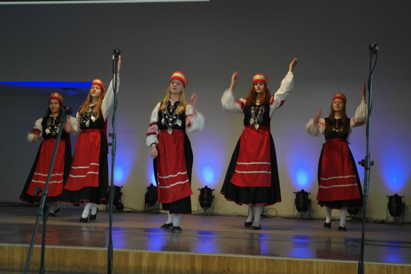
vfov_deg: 19.7
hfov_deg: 29.2
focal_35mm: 69
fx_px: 788
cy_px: 137
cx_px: 206
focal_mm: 45
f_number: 5
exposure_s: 1/30
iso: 800
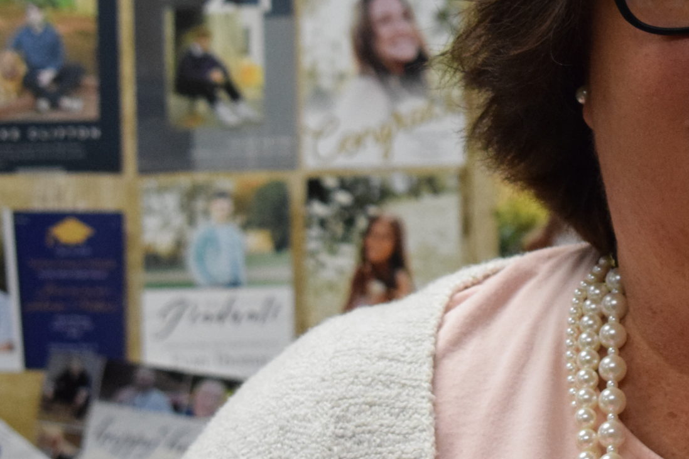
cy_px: 164
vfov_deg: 7.8
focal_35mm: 175
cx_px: 763
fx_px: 3349
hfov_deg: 11.6
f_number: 5.6
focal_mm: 50
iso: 3200
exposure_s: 1/320
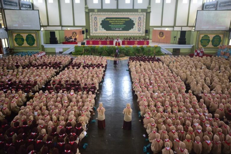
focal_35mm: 30
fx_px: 192
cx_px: 116
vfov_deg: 43.6
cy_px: 77
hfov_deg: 61.9
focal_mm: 20
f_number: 5.6
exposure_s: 1/125
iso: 1600
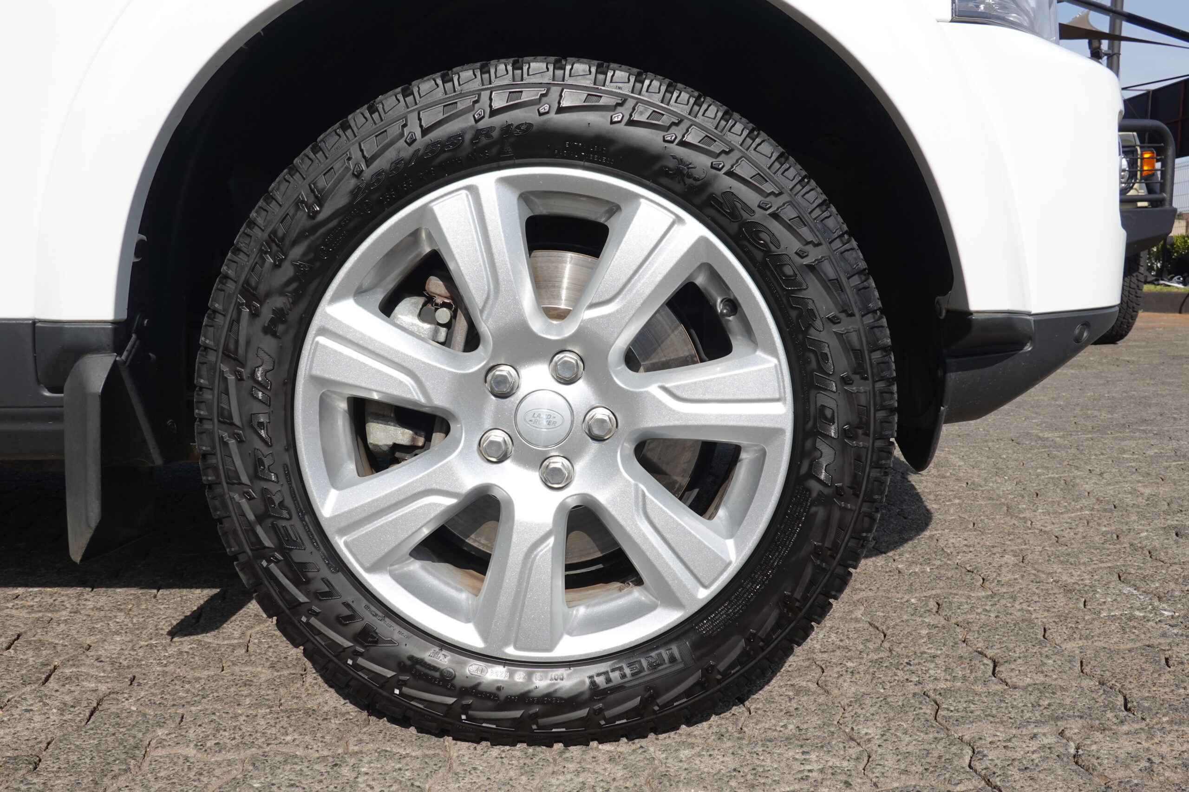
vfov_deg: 41.1
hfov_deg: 58.7
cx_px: 594
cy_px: 396
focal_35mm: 32
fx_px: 1057
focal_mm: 11.76
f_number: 7.1
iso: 125
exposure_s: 1/250
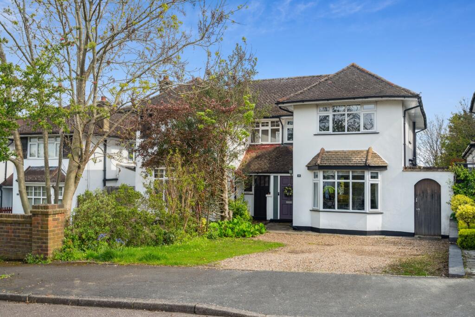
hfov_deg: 54.4
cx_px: 238
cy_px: 158
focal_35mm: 35
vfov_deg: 37.9
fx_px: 462
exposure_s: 1/2000
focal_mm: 35
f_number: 4
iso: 640
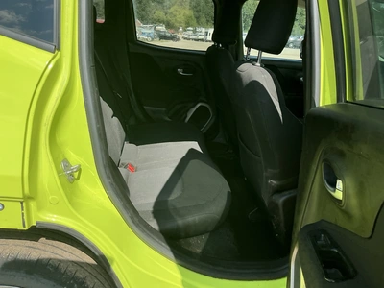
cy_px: 144
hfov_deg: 63.4
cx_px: 192
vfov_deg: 49.7
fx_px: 311
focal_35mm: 28
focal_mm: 3
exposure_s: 1/962
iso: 25
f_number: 1.8
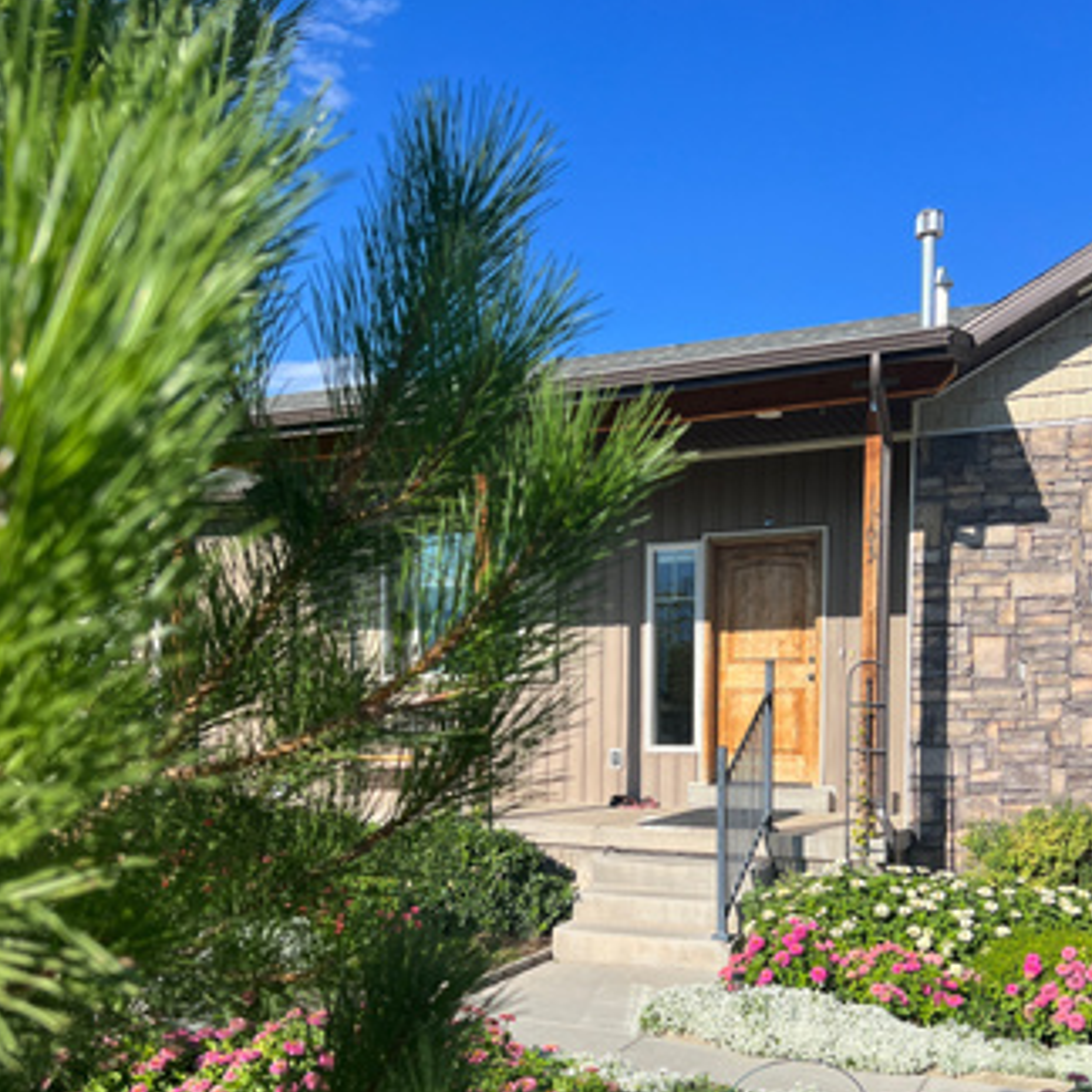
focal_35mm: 34
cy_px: 748
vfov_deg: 47.5
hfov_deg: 48.4
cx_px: 590
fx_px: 1213
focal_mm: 5.7
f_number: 1.5
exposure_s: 1/6579
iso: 50
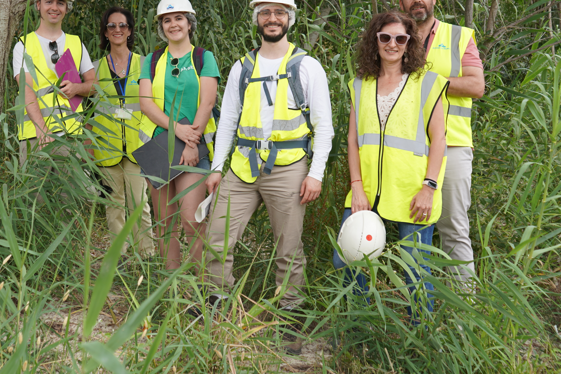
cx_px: 171
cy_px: 79
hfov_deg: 39.0
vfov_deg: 26.5
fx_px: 779
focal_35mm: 50
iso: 100
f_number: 4
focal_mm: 31
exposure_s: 1/250
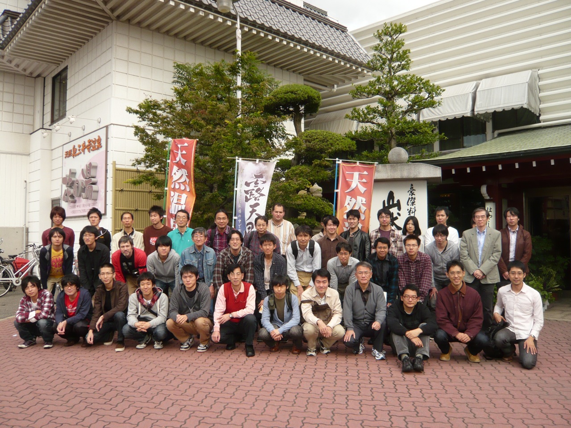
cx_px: 286
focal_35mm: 28
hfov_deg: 63.4
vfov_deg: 49.7
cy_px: 214
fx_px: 462
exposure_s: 1/640
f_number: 2.8
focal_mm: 4.6
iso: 100
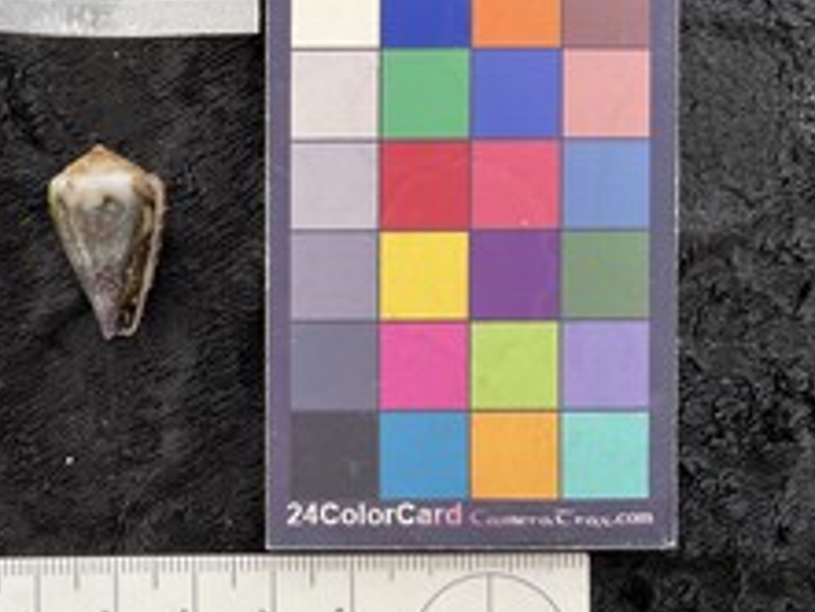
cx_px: 184
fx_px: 1084
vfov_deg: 31.5
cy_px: 356
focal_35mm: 46
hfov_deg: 39.9
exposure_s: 1/60
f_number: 1.8
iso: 64
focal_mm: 3
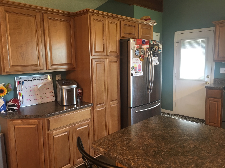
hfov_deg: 61.7
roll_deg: +0.8
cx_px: 112
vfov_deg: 48.2
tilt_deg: -7.2
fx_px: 188
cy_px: 84
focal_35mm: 29
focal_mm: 4.15
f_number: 2.2
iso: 40
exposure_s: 1/15
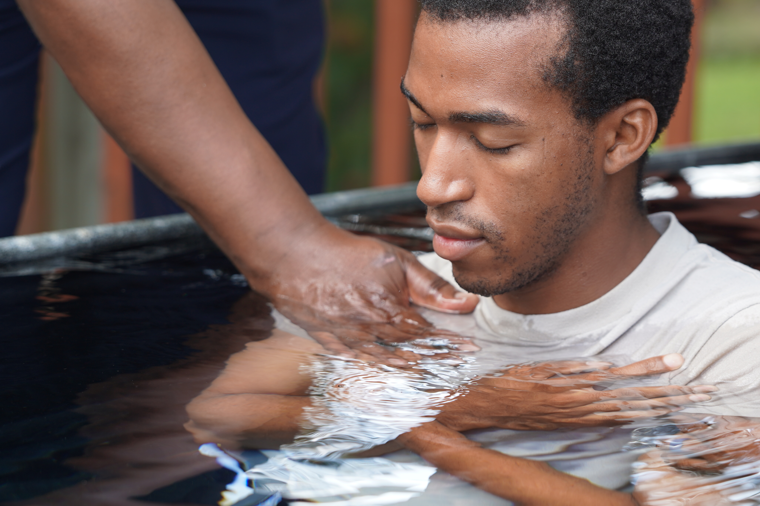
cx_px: 497
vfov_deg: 9.0
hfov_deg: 13.4
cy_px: 220
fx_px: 3230
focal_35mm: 153
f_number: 4
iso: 200
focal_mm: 105
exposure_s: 1/160
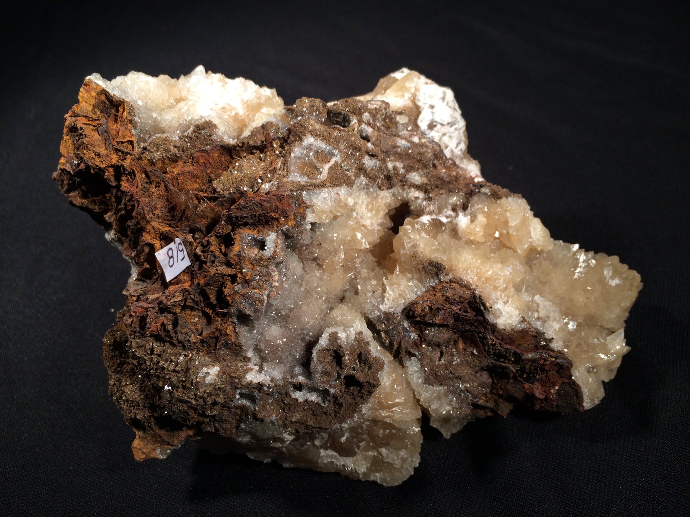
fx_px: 578
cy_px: 258
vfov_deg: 48.2
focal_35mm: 29
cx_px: 345
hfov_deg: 61.7
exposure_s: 1/120
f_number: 2.2
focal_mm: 4.15
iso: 40
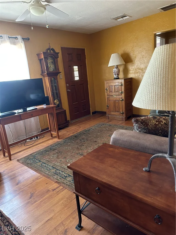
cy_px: 118
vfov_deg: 71.6
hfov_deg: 56.8
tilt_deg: -14.3
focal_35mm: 24
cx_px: 88
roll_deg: +4.8
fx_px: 163
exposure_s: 1/60
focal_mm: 6.86
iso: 500
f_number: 1.78
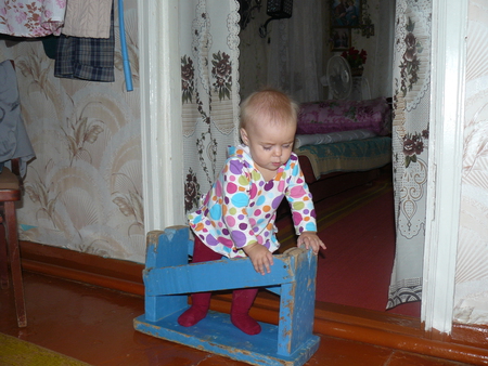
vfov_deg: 39.7
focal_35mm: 36
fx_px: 508
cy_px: 183
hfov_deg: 51.3
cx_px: 244
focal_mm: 6
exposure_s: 1/30
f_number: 2.8
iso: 100
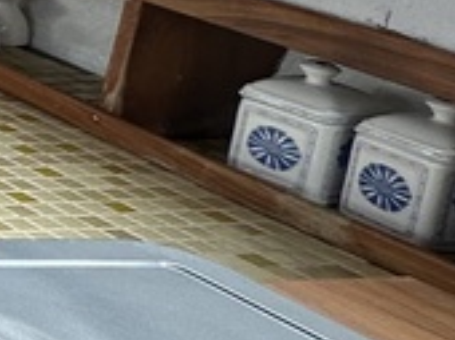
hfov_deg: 9.6
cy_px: -155
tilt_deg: -14.0
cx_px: -1129
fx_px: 1299
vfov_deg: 14.0
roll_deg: -0.5
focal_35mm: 99
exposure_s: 1/154
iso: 40
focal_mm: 2.22
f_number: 2.2
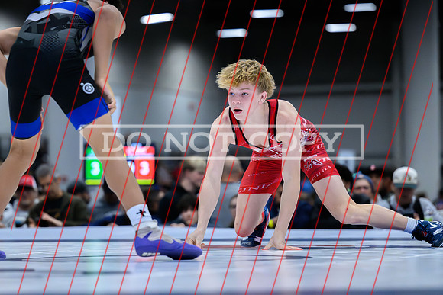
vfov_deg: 8.2
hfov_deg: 12.3
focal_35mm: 167
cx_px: 164
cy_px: 148
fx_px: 2058
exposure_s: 1/1250
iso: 12800
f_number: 2.8
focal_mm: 120
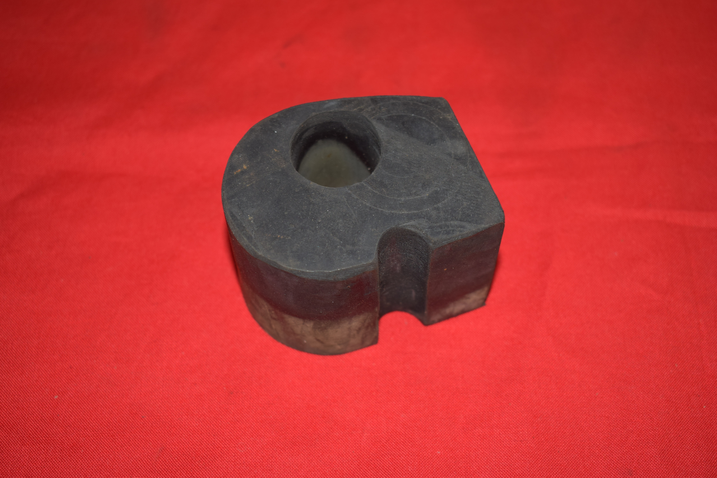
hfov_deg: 37.8
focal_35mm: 52
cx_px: 358
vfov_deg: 25.8
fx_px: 1046
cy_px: 239
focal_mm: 35
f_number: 5
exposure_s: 1/25
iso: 160
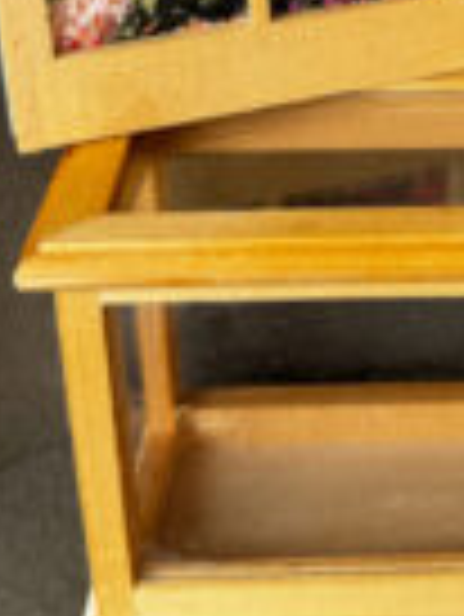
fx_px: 1249
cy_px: -103
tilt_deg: -25.9
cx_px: 568
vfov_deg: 25.2
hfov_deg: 19.7
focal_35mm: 70
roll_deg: -0.8
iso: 64
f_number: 1.78
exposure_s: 1/202
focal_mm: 6.76
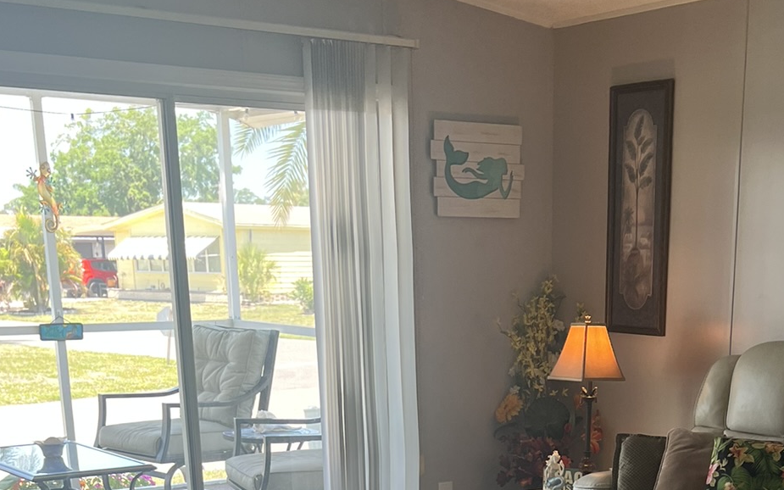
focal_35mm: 61
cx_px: 525
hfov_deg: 33.2
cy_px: 667
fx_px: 1303
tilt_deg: -16.1
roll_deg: +0.8
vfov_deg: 19.4
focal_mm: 5.7
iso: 64
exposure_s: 1/120
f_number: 1.5
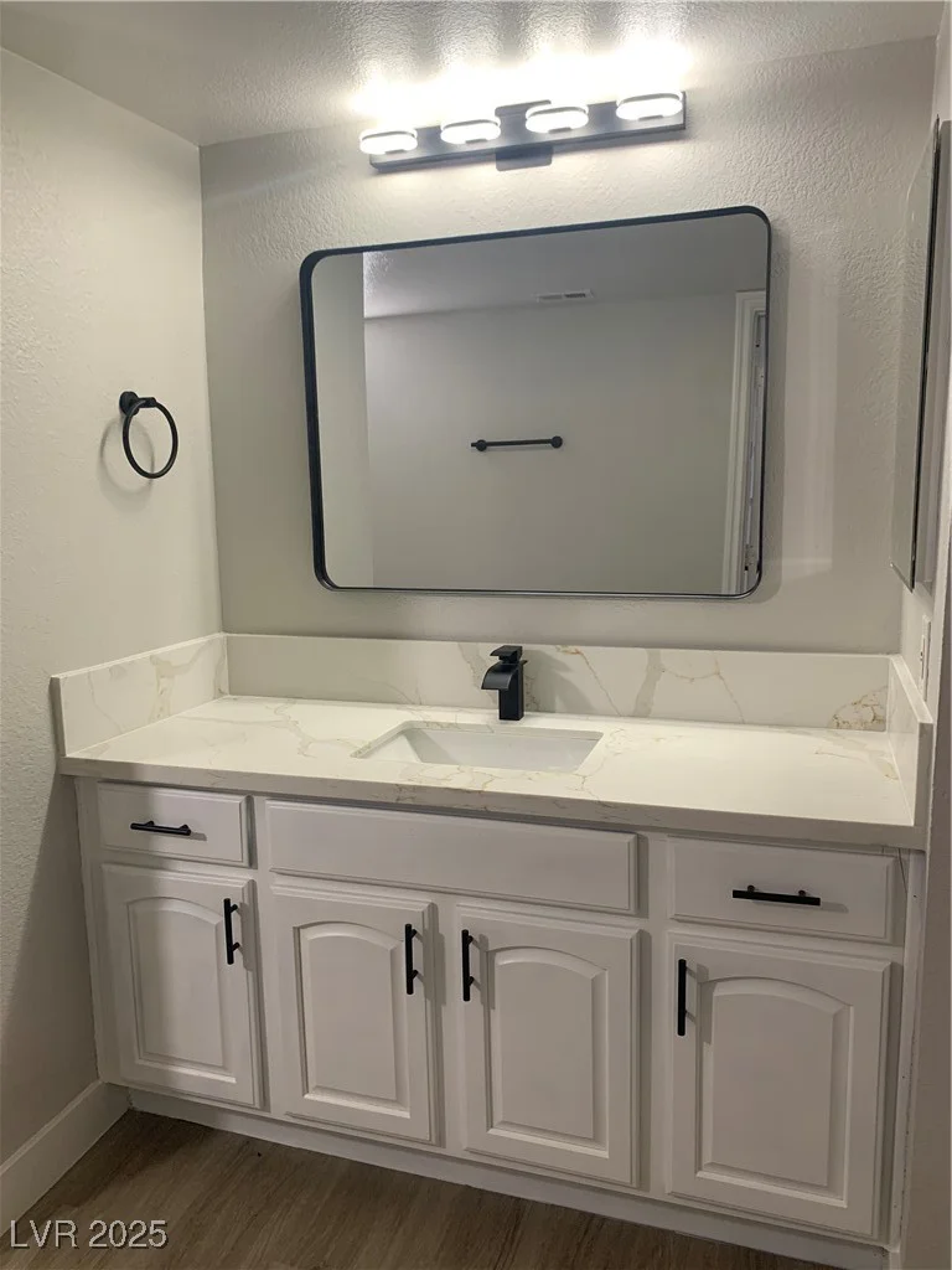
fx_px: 953
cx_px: 476
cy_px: 635
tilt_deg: -9.1
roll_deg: +1.4
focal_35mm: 26
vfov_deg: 67.3
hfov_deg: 53.1
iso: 100
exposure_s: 1/67
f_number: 1.8
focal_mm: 4.25
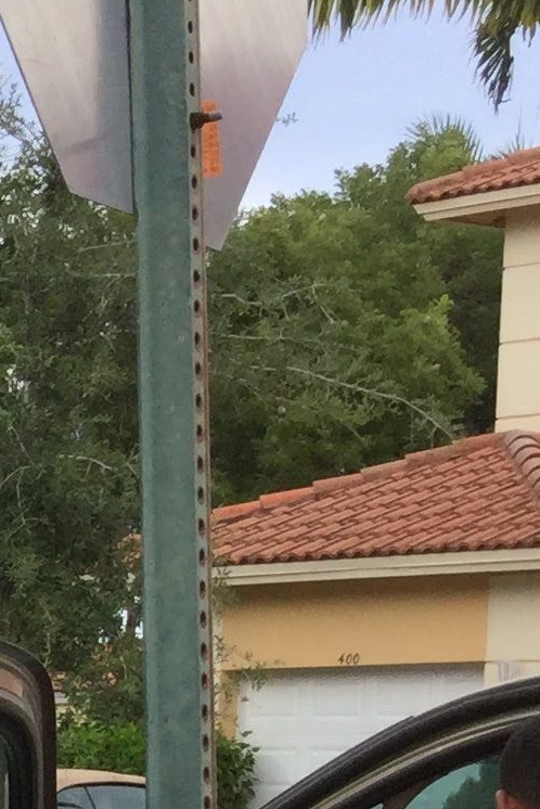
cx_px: -896
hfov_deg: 8.6
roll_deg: -1.8
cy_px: 1037
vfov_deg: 14.0
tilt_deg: -7.8
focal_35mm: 141
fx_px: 3169
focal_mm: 3.3
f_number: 2.4
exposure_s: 1/529
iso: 25
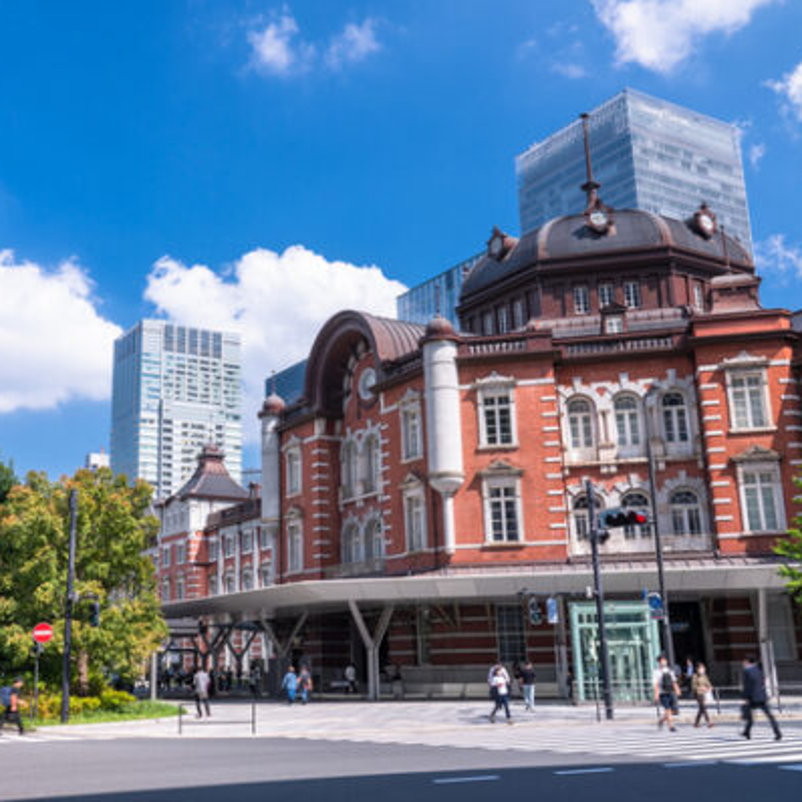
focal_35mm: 41
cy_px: 401
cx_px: 302
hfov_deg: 40.6
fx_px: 1075
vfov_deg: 40.9
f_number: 9
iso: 80
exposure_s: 1/13
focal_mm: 32
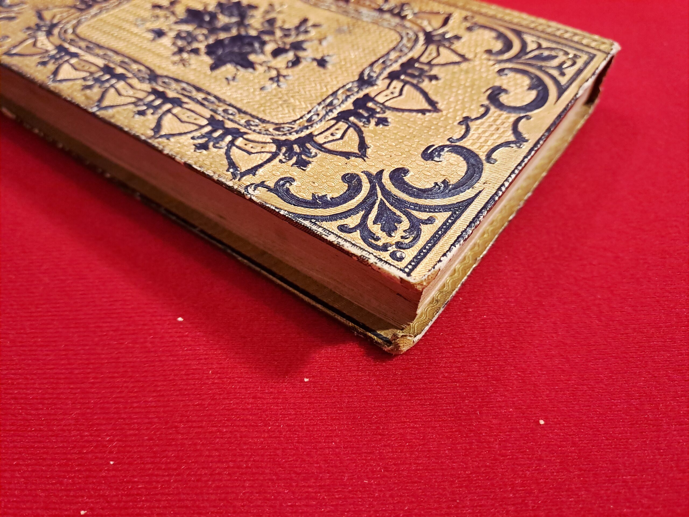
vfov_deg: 54.9
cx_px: 344
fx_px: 498
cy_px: 258
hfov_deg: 69.4
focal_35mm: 25
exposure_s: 1/25
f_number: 1.8
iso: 400
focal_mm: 4.65
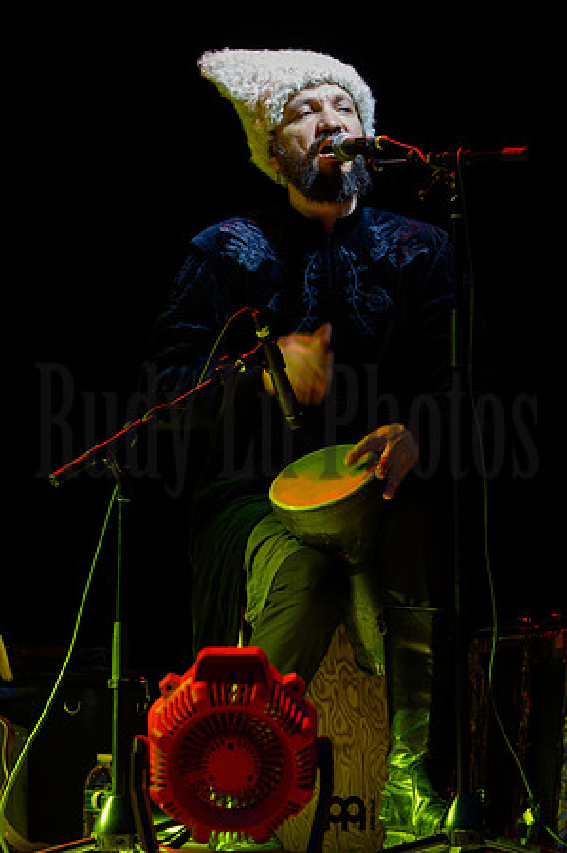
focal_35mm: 122
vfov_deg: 16.8
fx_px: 2889
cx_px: 284
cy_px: 426
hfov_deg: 11.2
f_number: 6.3
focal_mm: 122
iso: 3200
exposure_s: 1/50
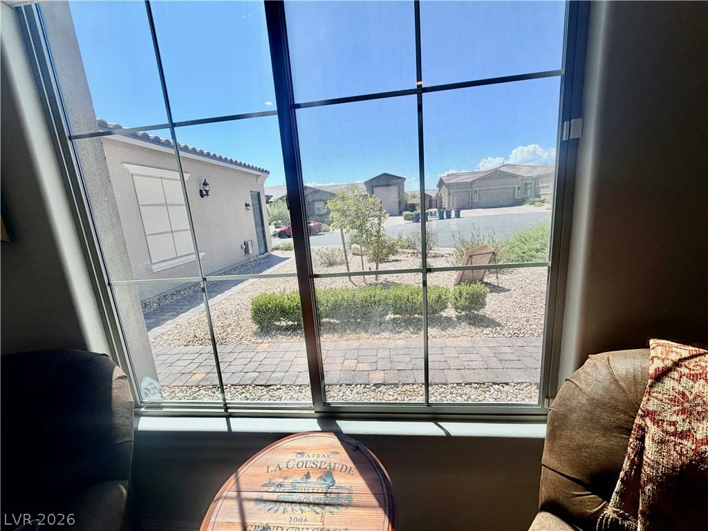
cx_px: 354
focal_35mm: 14
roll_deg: +4.1
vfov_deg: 85.7
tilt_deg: -11.5
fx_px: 286
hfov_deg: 102.1
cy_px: 266
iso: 40
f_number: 2.2
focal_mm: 2.22
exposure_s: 1/770
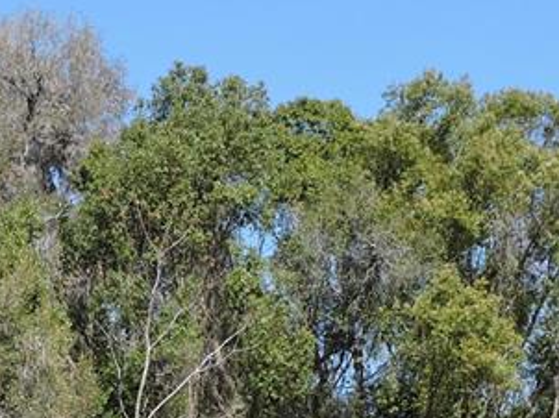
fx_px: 2356
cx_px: 337
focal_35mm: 146
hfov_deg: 13.5
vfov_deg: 9.9
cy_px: 573
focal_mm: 7.7
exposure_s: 1/800
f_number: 3.4
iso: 100
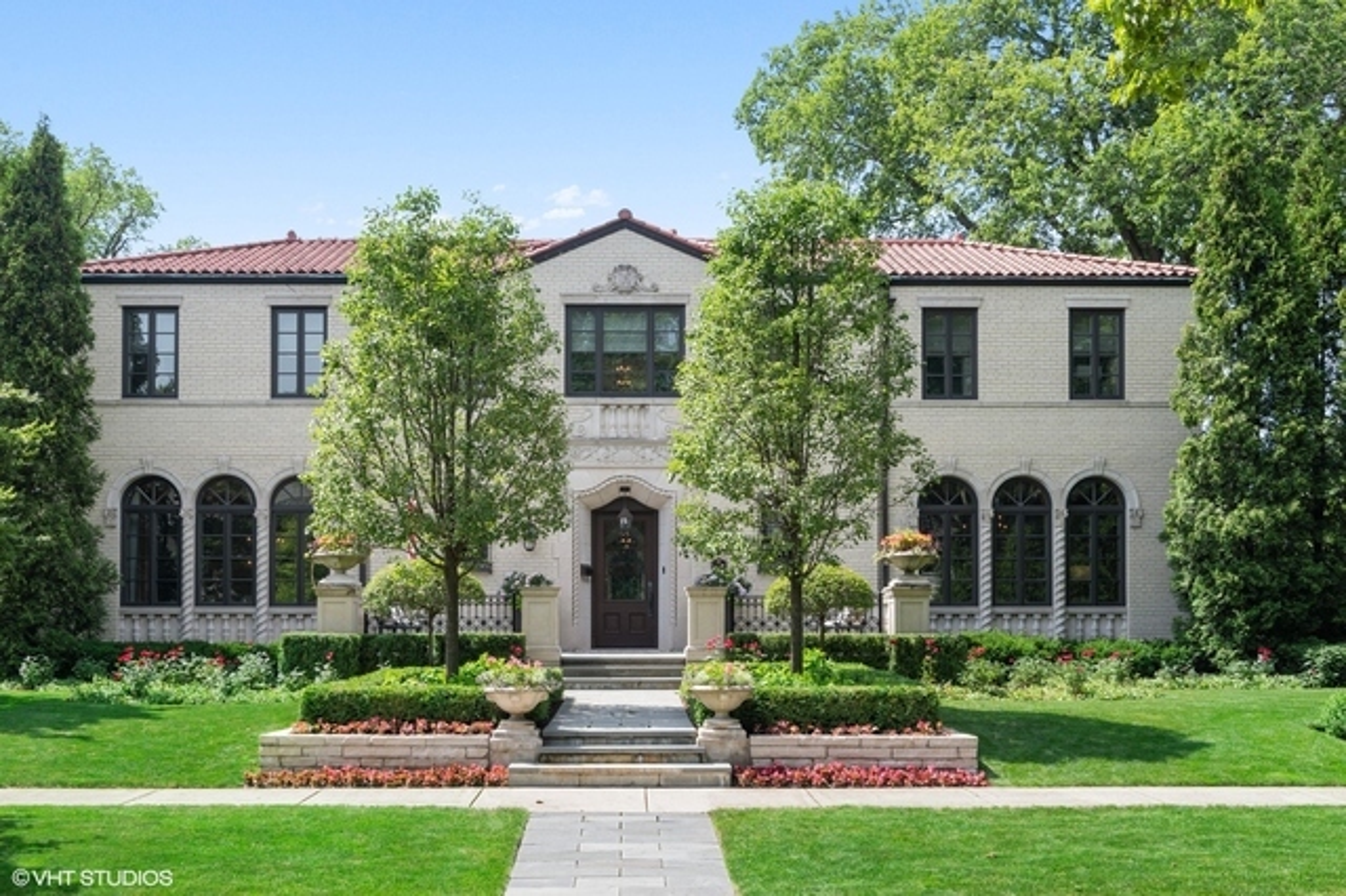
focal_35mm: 39
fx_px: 1457
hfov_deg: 49.6
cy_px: 448
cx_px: 673
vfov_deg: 34.2
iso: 200
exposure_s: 1/125
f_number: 9.5
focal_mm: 26
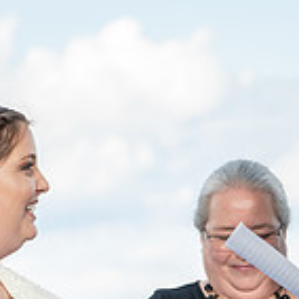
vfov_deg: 4.8
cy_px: 271
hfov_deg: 4.8
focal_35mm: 368
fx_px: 3596
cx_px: 211
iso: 100
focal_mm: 105
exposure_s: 1/200
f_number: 5.6
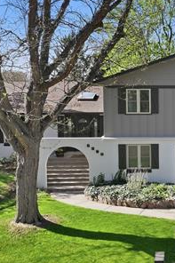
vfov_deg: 36.9
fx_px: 394
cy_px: 128
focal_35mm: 54
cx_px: 185
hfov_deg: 23.7
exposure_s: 1/160
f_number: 8
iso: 100
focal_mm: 12.3
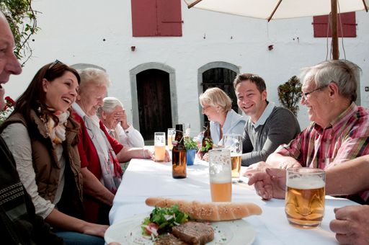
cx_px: 184
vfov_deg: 41.6
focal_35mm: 32
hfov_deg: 59.6
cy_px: 122
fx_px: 322
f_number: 6.3
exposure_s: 1/160
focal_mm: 21
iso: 200
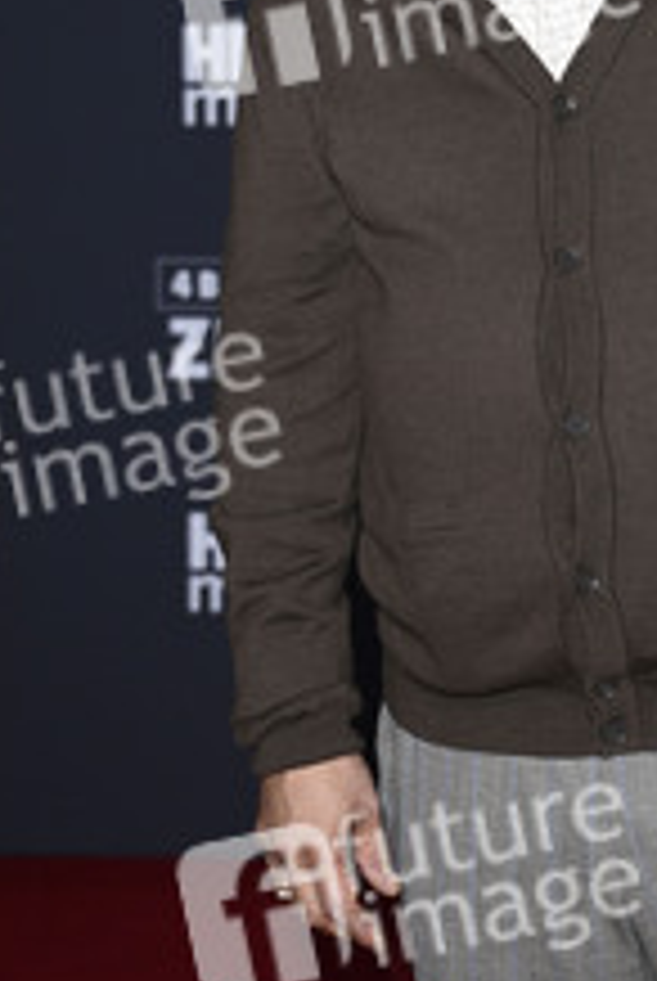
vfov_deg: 13.6
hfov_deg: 9.2
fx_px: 4093
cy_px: 216
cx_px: 540
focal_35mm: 150
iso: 800
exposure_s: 1/250
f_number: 5.6
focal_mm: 82
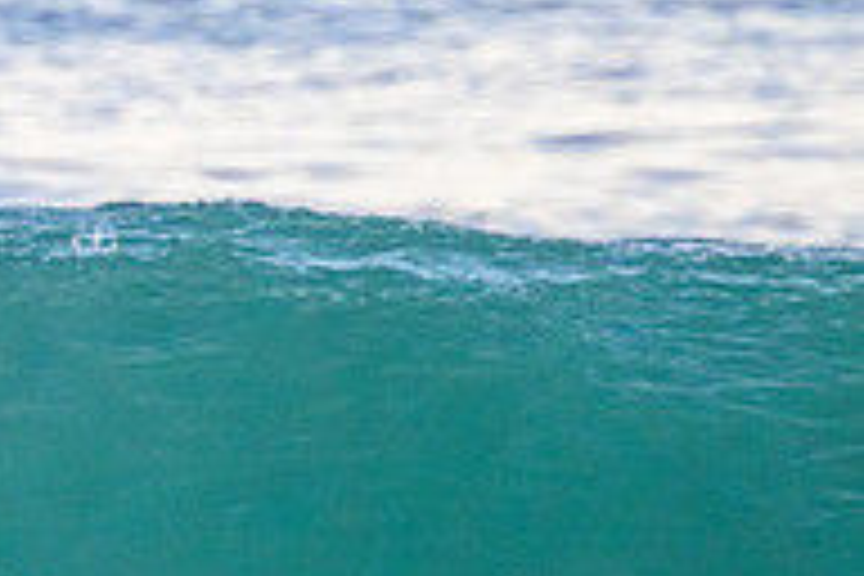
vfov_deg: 0.6
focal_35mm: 2423
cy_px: 565
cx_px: -436
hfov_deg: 0.9
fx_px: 58147
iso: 4500
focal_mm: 800
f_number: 11
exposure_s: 1/1600
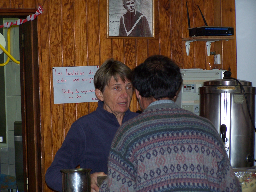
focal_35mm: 159
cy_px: 96
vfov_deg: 9.3
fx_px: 1176
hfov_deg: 12.4
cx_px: 128
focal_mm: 26.4
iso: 140
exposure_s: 1/125
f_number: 3.2
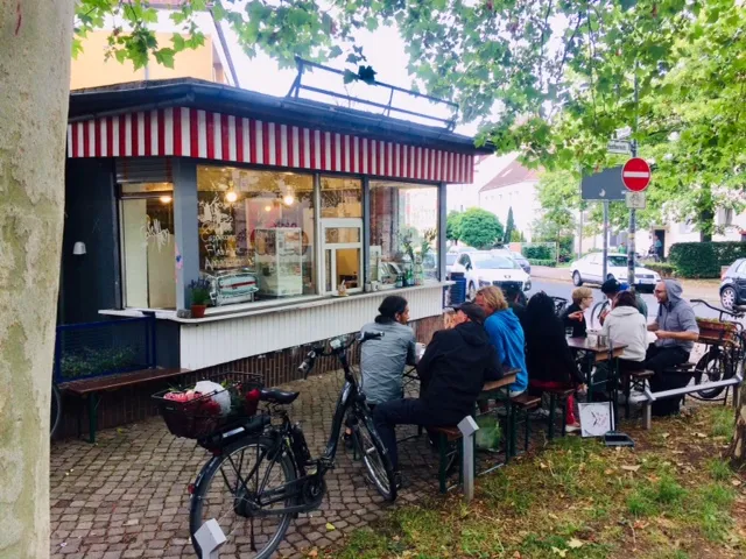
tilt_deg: -3.8
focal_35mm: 29
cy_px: 280
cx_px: 373
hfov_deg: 61.7
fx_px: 625
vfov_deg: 48.2
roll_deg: -0.1
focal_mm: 4.15
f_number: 2.2
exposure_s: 1/100
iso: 64
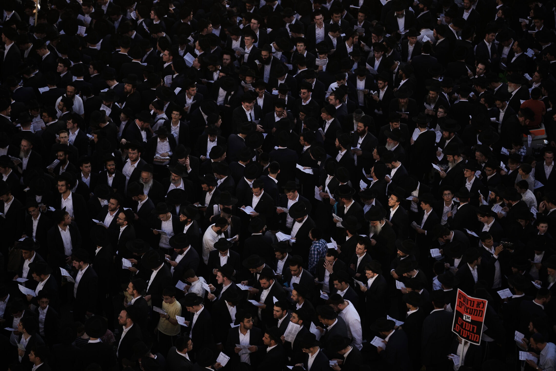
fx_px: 2085
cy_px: 186
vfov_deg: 10.2
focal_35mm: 135
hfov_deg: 15.2
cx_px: 278
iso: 100
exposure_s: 1/2000
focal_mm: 135
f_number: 1.8
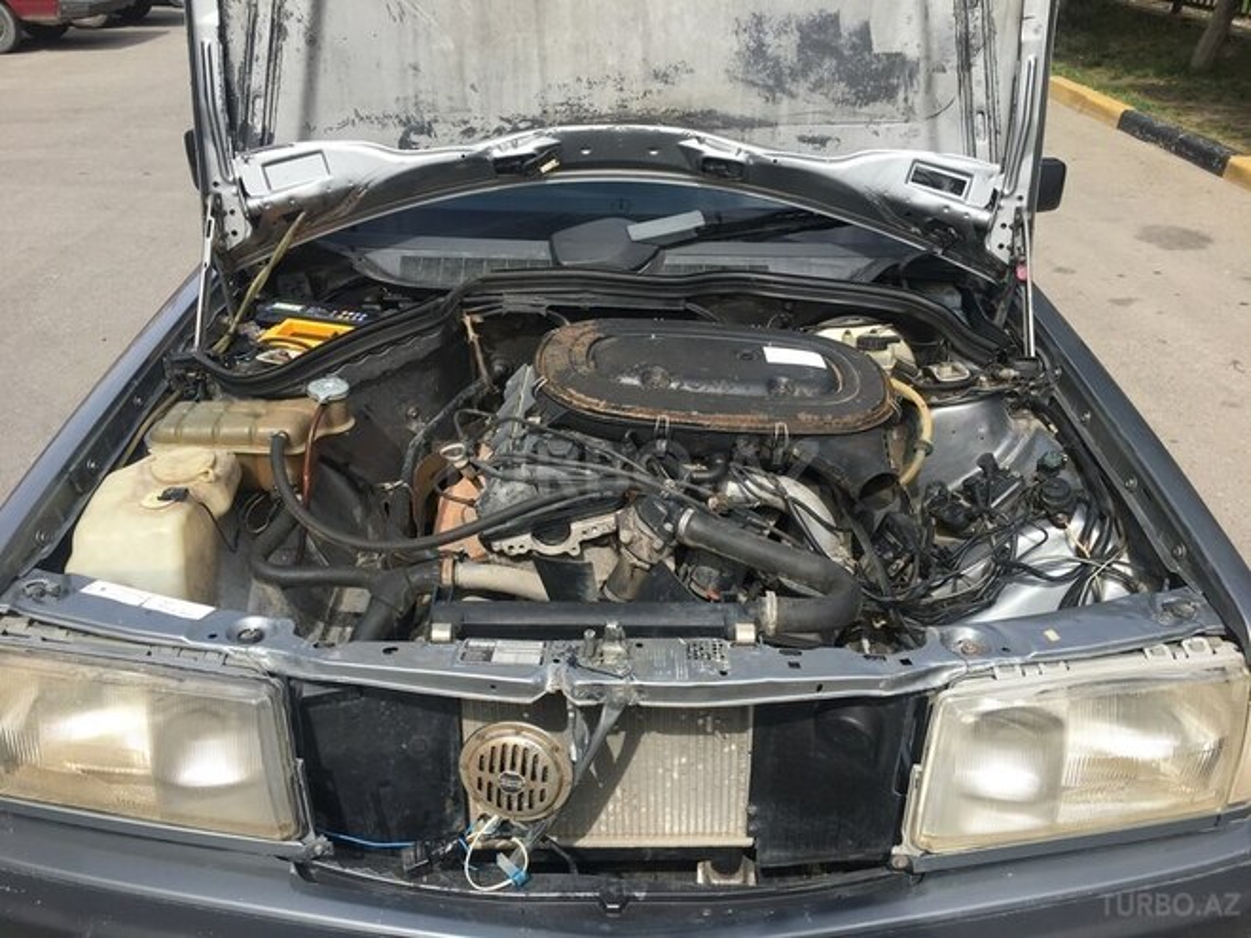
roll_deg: -0.5
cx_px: 626
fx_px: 1048
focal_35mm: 29
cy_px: 469
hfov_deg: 61.7
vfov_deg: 48.2
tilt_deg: -28.6
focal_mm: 4.15
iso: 25
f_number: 2.2
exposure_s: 1/620
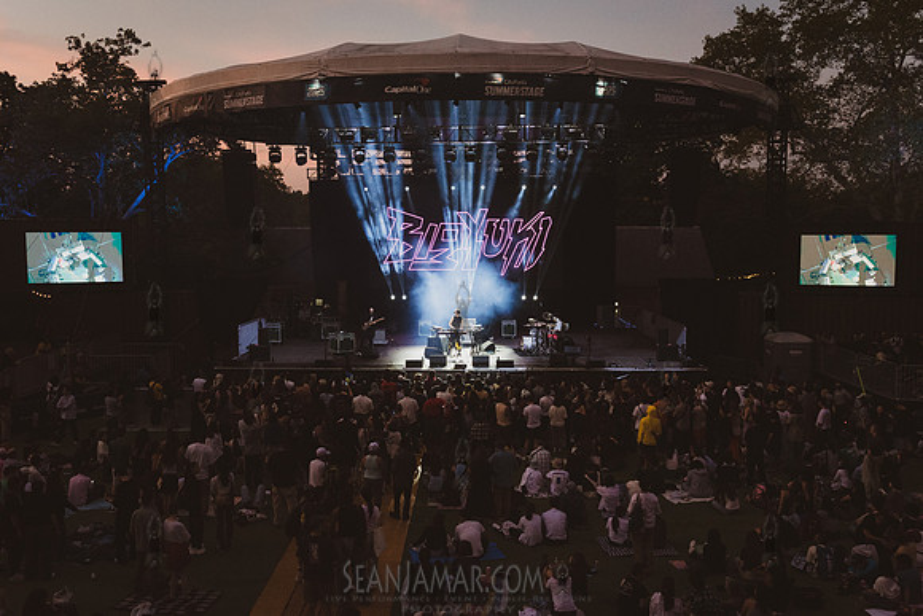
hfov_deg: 57.6
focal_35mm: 33
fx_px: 840
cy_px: 308
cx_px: 462
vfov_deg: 40.3
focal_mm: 31
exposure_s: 1/400
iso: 5000
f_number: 4
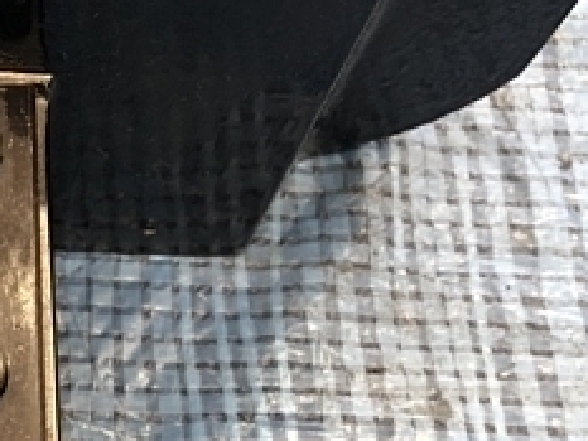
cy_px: 481
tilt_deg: -71.1
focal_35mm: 77
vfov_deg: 18.5
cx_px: -5
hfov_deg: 24.2
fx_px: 1309
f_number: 1.8
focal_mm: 3.99
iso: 32
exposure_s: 1/24
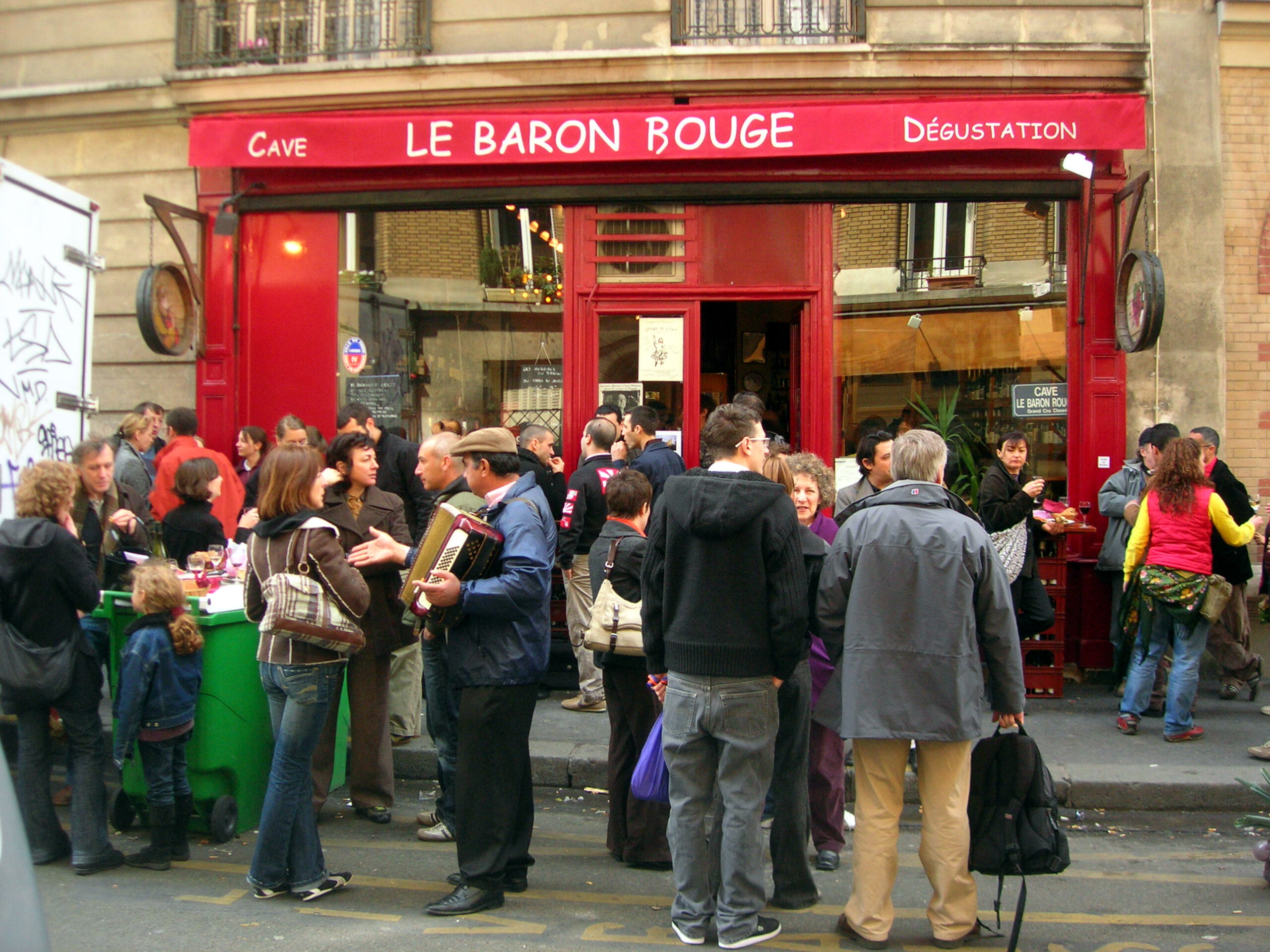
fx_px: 1394
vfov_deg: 37.7
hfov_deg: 49.0
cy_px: 476
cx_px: 635
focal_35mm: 38
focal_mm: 7.8
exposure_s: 1/208
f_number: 2.8
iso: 200
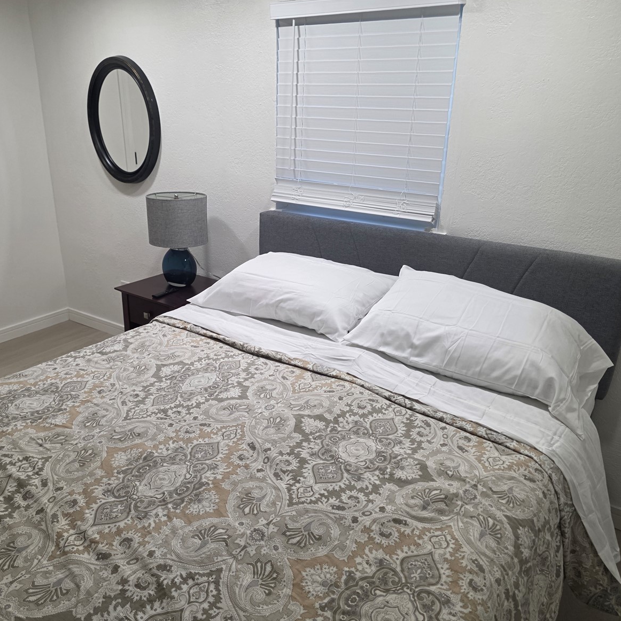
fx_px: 568
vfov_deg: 57.3
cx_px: 255
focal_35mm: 28
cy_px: 301
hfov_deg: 57.0
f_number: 1.7
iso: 100
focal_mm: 6.3
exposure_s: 1/120
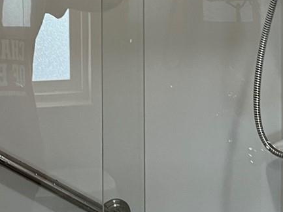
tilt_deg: -3.2
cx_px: 93
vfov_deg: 15.0
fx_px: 785
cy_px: -23
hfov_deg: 20.4
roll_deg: +0.1
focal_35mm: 96
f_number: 1.5
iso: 80
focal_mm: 5.7
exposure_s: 1/60
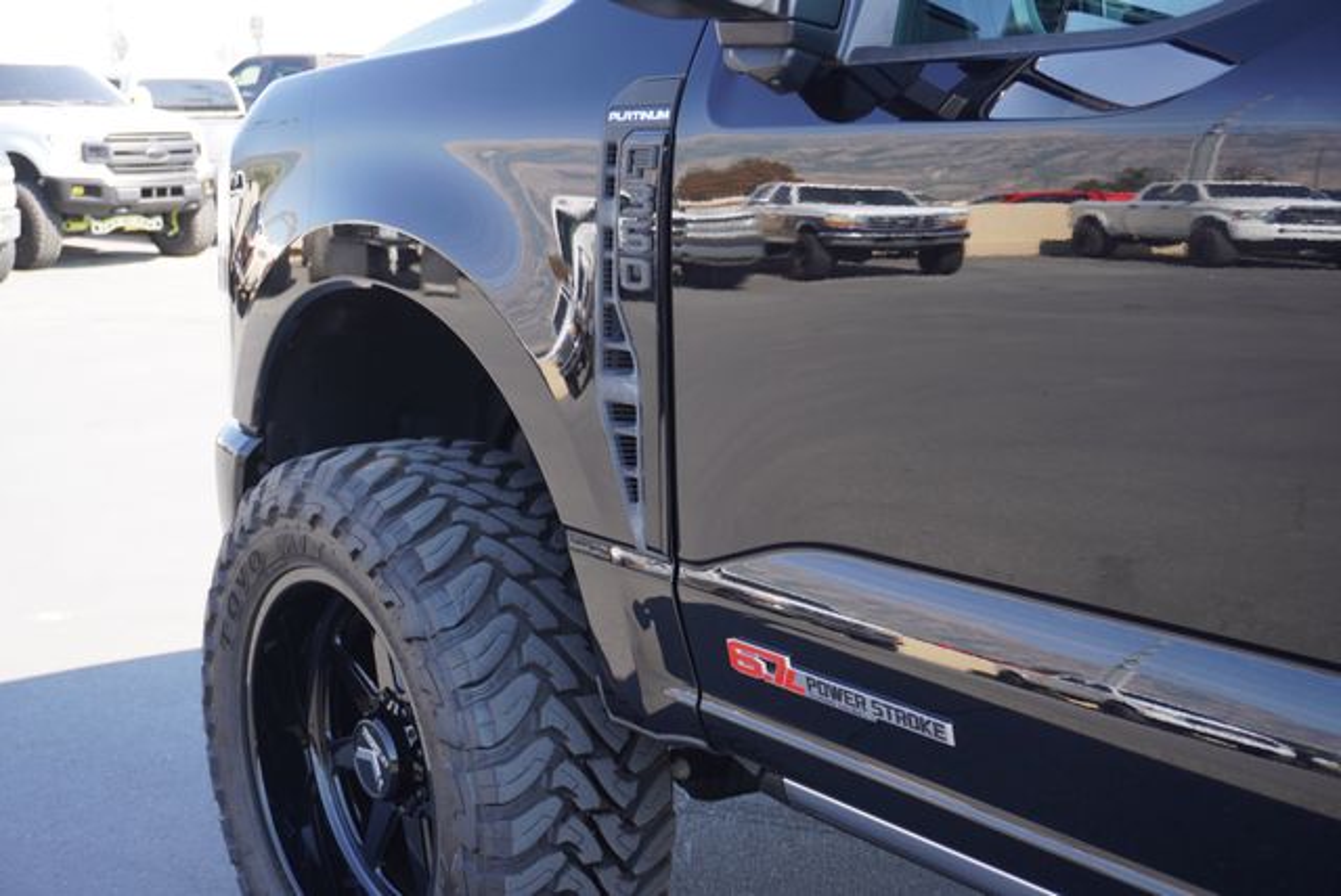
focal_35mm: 44
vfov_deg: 30.9
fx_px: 1622
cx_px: 670
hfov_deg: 44.9
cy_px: 448
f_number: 5
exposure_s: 1/80
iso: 100
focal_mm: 29
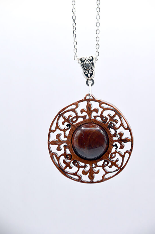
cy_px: 98
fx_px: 2058
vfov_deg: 6.5
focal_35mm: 317
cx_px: 88
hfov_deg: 4.3
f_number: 10
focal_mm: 170
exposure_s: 1/60
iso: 200
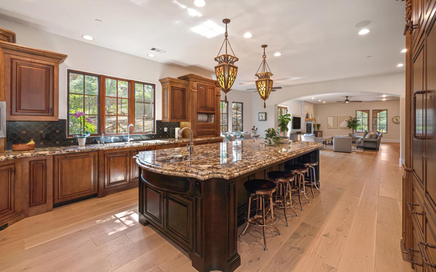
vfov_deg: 74.6
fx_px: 178
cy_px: 123
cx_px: 227
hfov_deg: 101.4
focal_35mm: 15
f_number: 4
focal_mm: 14
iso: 640
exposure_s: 1/60
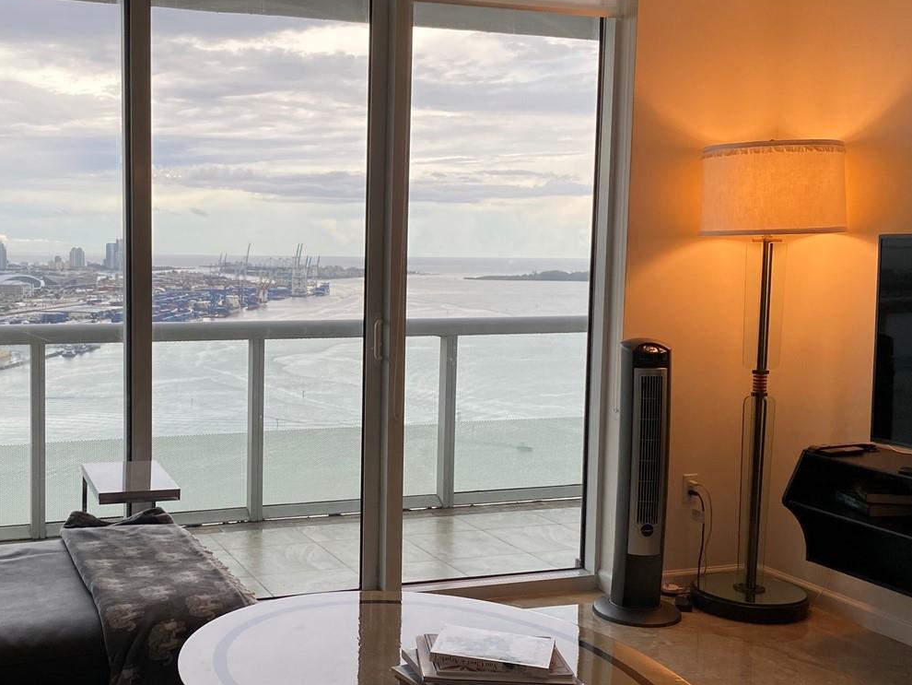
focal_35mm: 42
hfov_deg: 43.9
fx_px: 1107
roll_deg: -0.8
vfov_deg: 34.3
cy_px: 369
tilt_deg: -6.4
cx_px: 277
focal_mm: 4.25
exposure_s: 1/350
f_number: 1.8
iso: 32
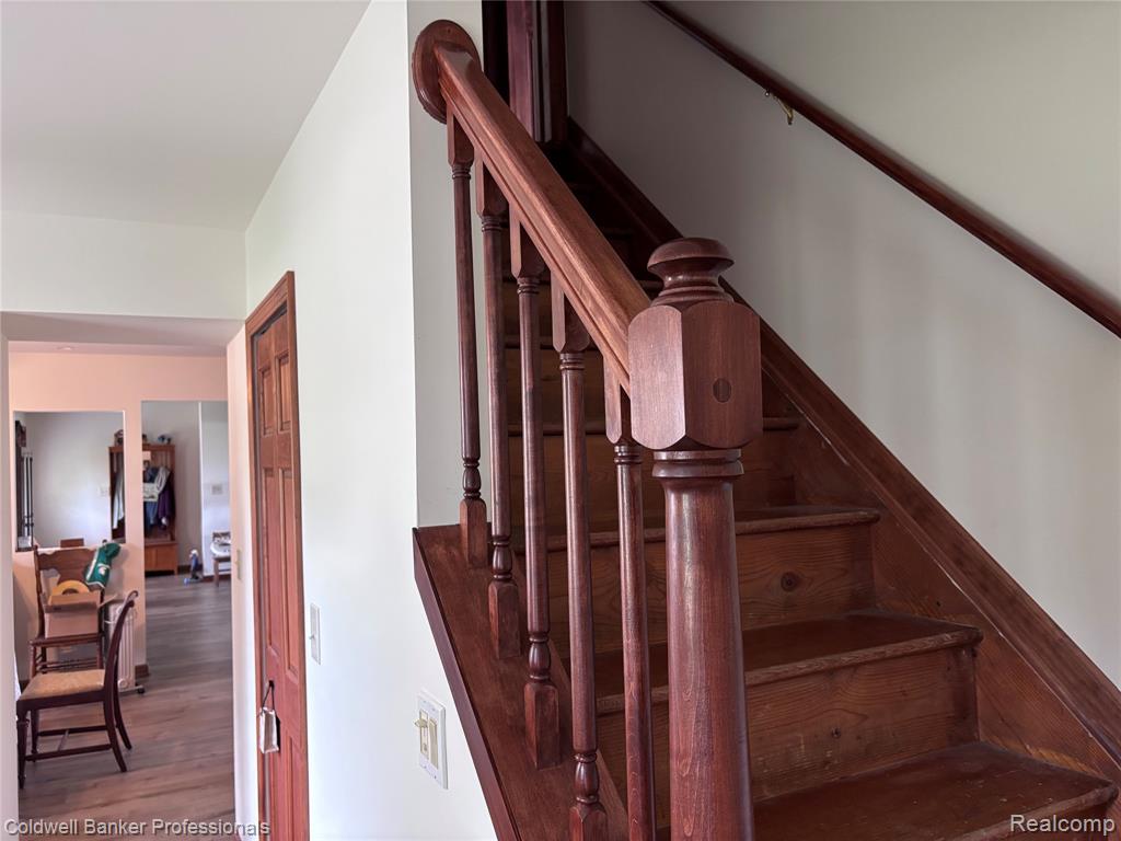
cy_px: 420
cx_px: 560
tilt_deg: +2.1
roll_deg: +1.9
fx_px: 842
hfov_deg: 67.3
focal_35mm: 26
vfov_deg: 53.1
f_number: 1.6
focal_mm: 5.96
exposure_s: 1/60
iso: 320
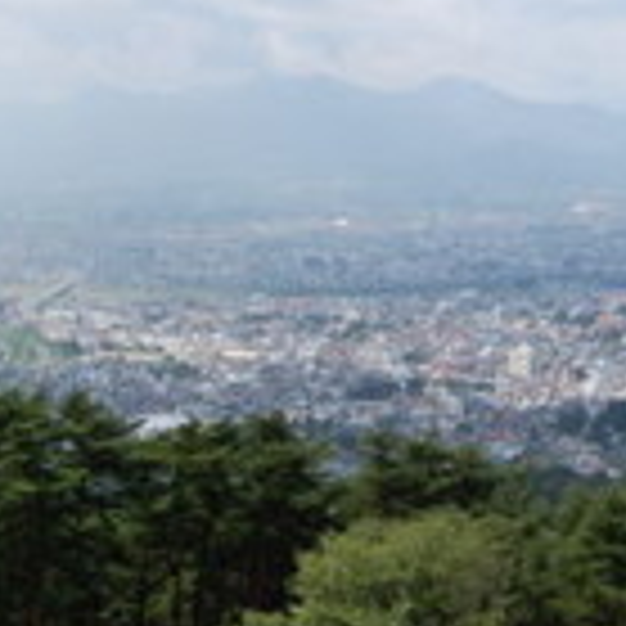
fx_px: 1514
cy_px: 200
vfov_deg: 23.2
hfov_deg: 23.2
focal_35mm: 74
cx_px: 459
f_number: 10
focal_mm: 18
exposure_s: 1/320
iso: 200
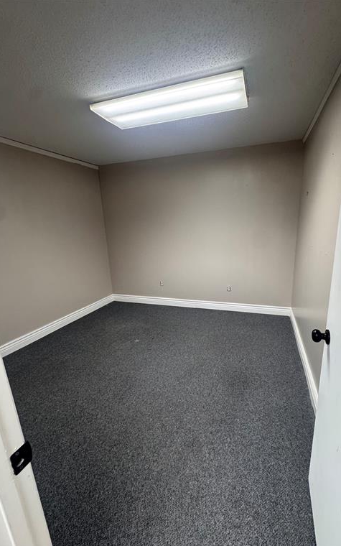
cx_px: 192
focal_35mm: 15
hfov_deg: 74.5
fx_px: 223
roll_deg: +2.2
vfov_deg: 101.5
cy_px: 274
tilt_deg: -13.9
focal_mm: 2.22
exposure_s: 1/60
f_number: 2.2
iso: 250
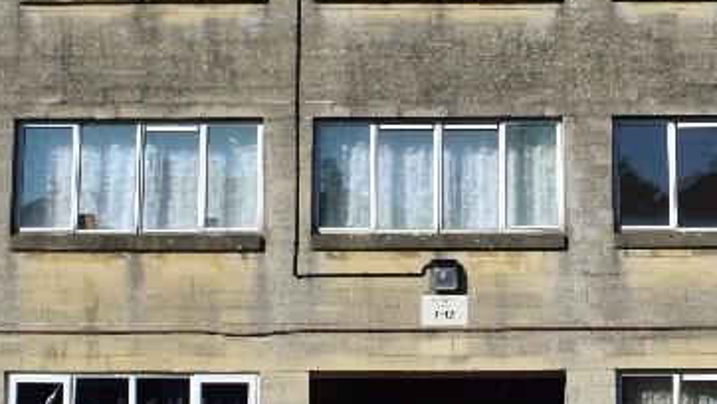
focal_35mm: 80
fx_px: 1522
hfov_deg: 26.2
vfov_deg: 15.1
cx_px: 527
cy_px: 124
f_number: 11
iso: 200
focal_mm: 18
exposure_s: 1/500
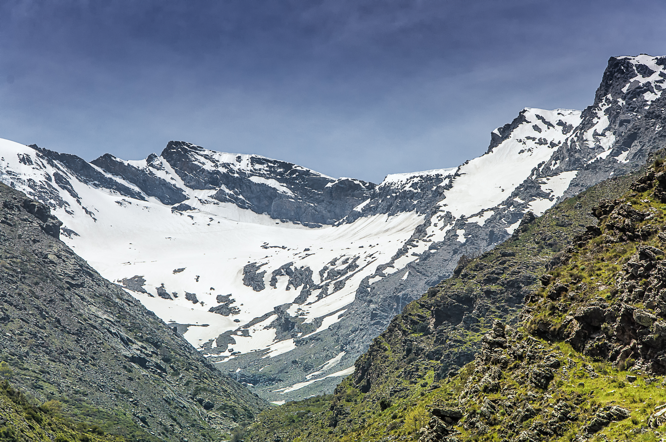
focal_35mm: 128
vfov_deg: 10.7
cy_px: 221
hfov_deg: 16.1
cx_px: 333
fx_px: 2356
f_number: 11
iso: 640
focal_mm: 85
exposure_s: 1/640
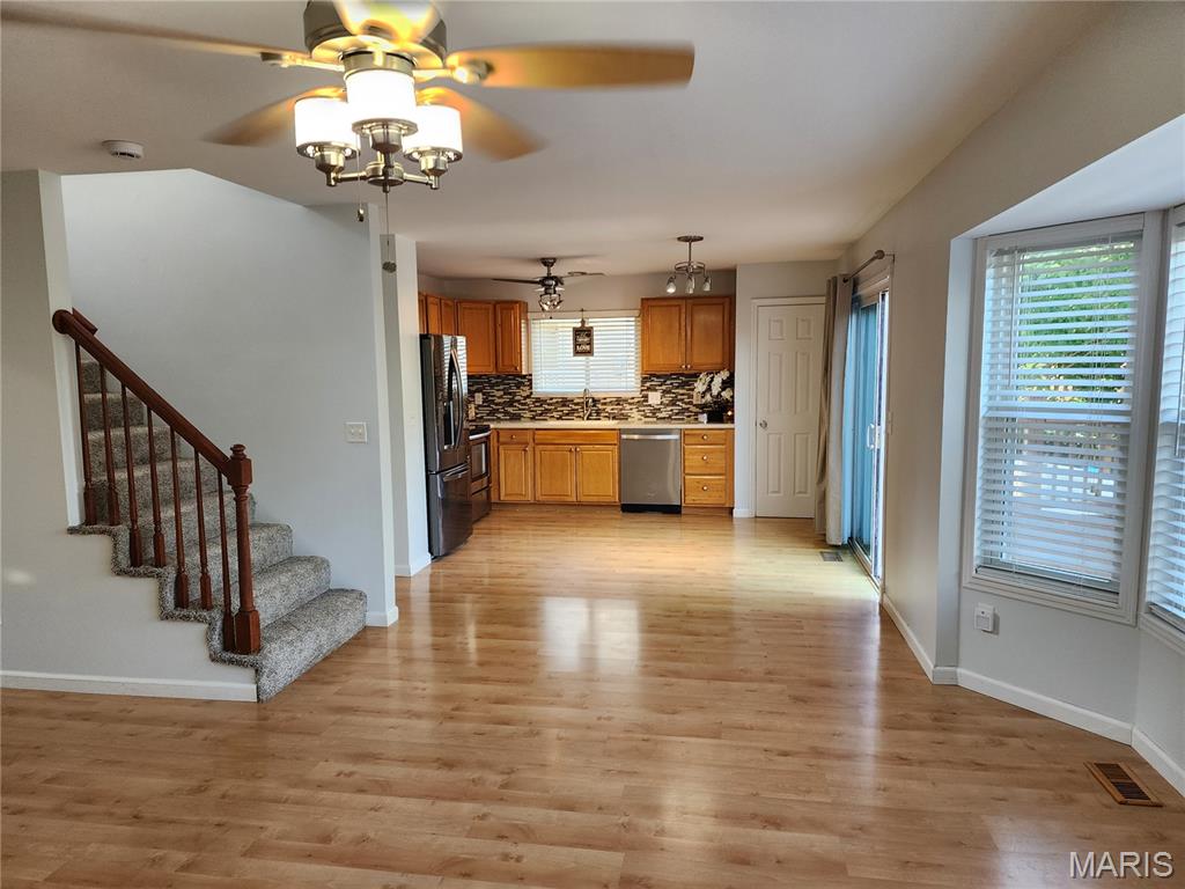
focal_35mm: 23
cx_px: 592
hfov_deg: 73.9
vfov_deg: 58.9
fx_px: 787
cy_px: 444
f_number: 1.8
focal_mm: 6.4
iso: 160
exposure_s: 1/120
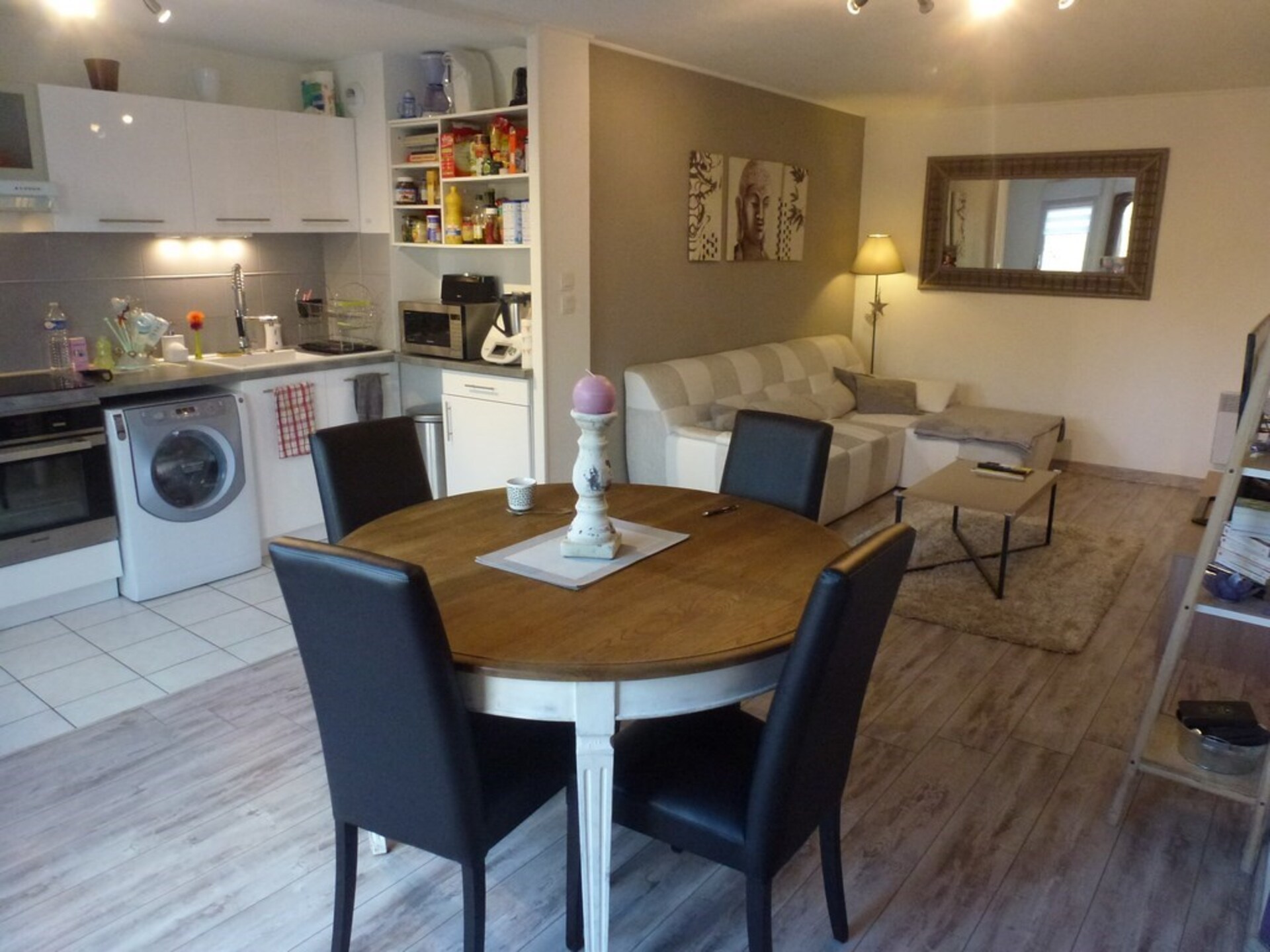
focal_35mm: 24
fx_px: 881
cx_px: 635
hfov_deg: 71.6
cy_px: 476
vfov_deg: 56.8
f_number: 3.5
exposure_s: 1/30
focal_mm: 4.3
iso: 400
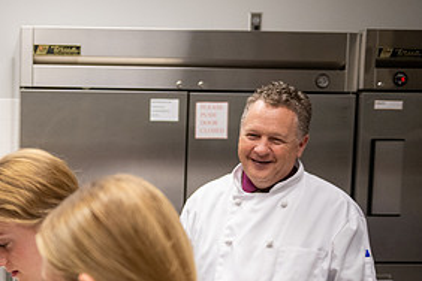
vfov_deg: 19.1
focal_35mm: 70
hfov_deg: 27.3
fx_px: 820
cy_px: 261
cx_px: 3
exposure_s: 1/500
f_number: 2.8
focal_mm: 34
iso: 2500
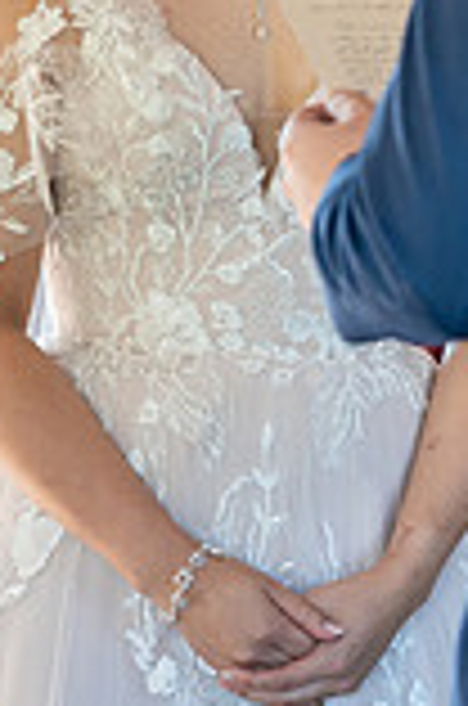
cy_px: -13
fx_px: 6757
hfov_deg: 4.0
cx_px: 504
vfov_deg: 6.0
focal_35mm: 345
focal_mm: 120
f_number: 4
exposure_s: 1/200
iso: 2000
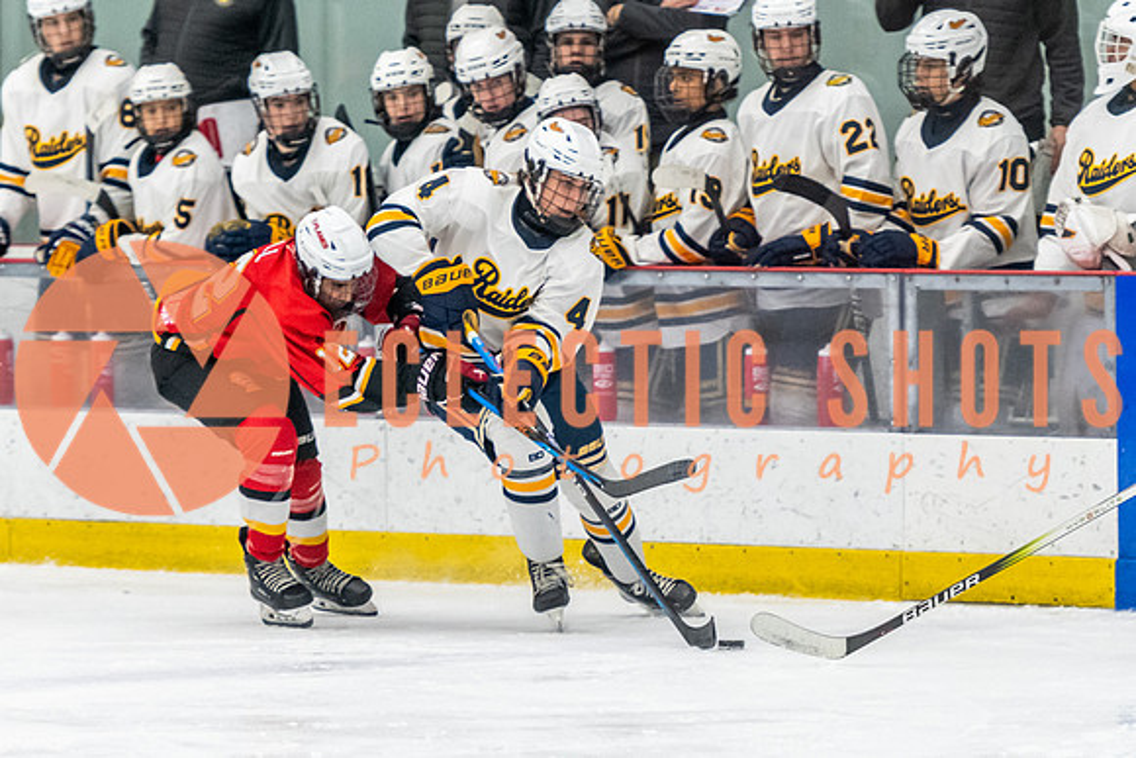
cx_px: 631
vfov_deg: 4.2
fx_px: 10457
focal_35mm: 331
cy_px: 444
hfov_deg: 6.2
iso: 3200
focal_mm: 160
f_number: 2.8
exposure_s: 1/800
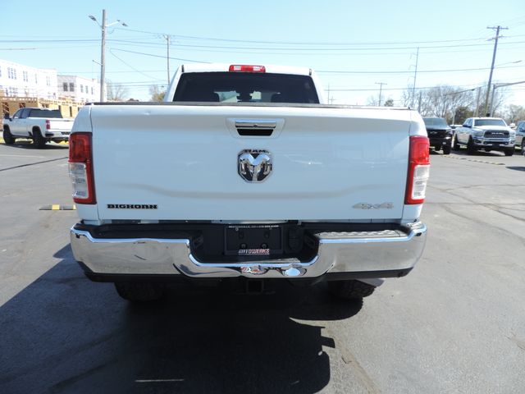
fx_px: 364
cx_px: 262
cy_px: 197
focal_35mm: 24
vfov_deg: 56.8
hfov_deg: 71.6
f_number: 3
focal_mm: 4.3
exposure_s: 1/500
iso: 80
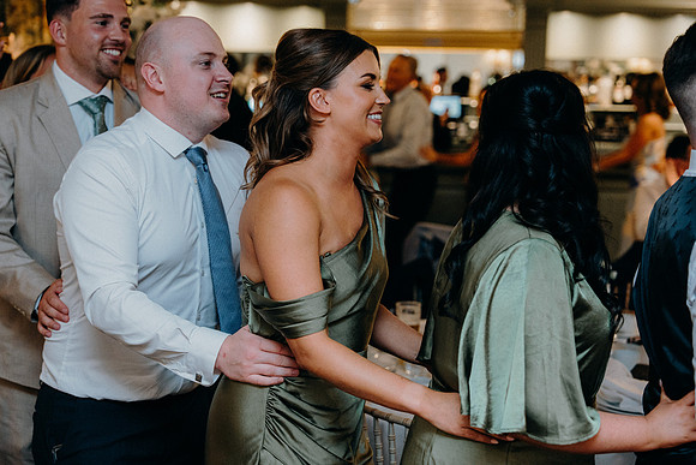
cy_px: 232
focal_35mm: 70
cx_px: 348
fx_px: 1354
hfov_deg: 28.8
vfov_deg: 19.5
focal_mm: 70
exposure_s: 1/160
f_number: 3.5
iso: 2500
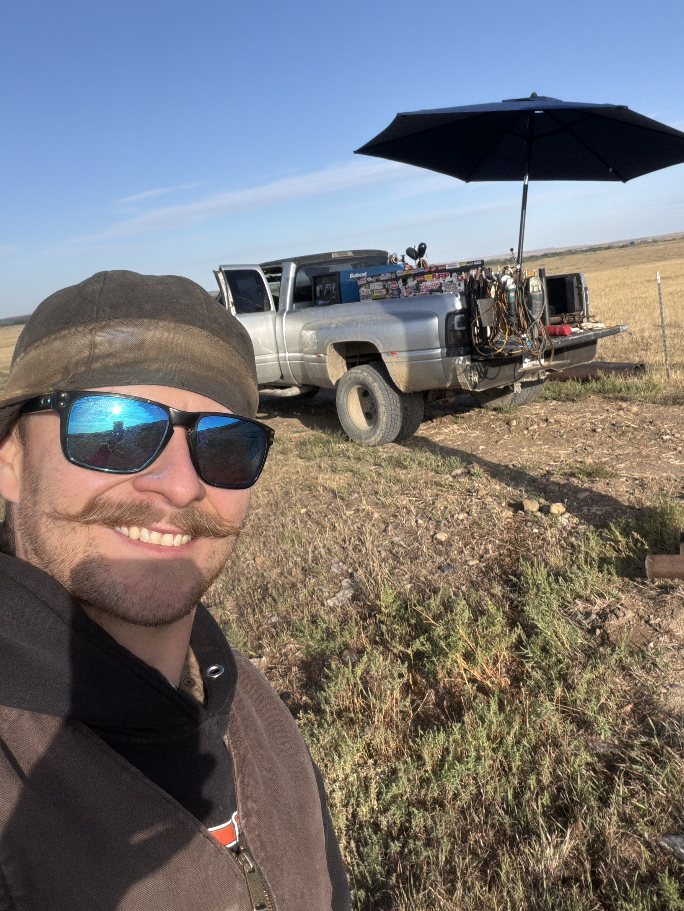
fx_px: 790
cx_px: 342
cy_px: 456
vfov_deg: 60.0
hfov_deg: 46.8
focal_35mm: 30
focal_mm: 2.71
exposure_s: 1/1318
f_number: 1.9
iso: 25
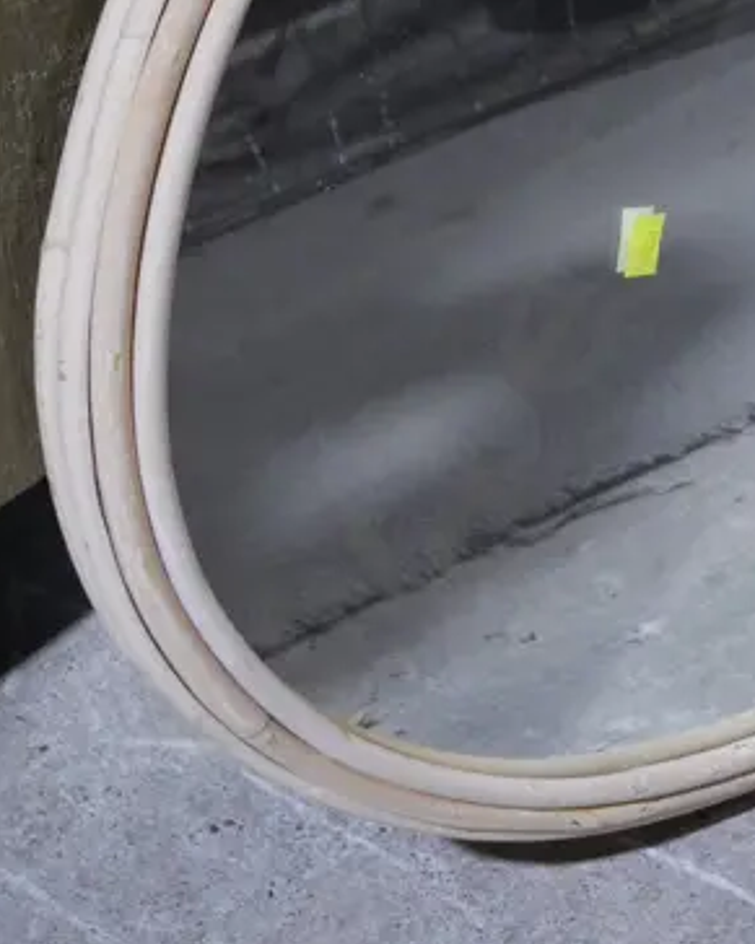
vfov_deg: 15.5
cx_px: 868
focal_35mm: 121
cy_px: -86
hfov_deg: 12.5
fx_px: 3381
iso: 800
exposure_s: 1/60
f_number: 5
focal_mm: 22
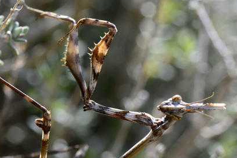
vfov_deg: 10.7
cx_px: 131
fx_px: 842
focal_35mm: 128
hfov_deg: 16.0
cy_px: 78
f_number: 9
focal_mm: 105
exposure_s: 1/320
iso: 320
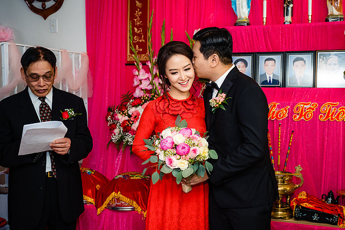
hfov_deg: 42.8
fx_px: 439
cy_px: 116
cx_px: 194
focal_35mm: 46
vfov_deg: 29.4
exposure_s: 1/160
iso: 1000
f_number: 4
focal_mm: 40
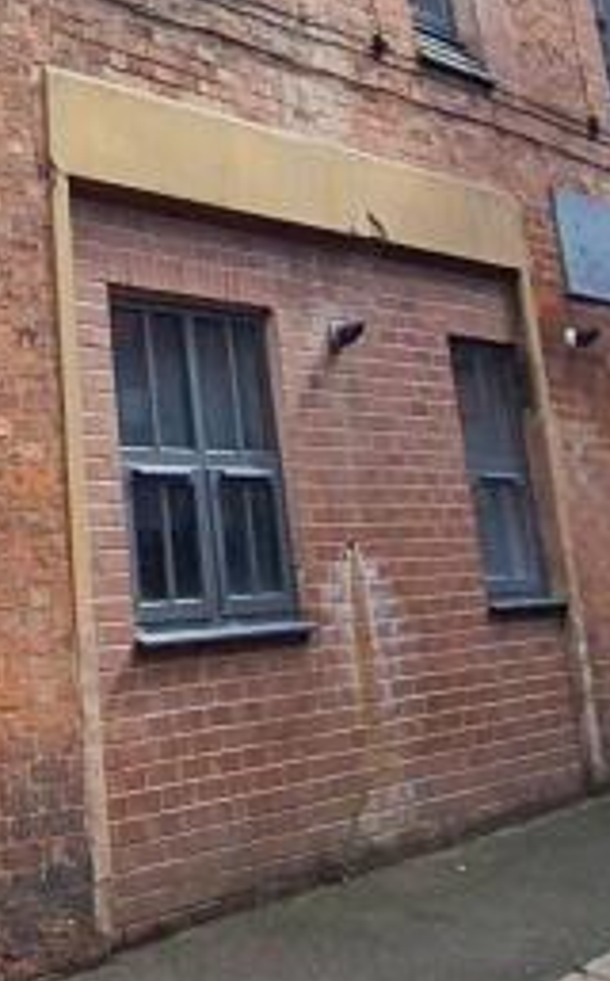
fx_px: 1467
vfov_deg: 30.1
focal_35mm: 55
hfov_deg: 22.0
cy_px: -263
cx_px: -84
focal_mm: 2.2
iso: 50
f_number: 2.2
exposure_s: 1/2704
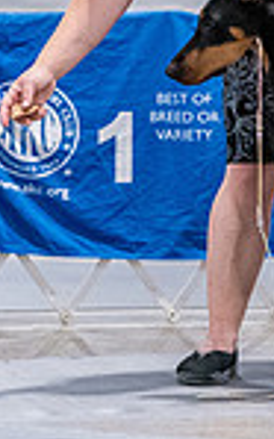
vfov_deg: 3.6
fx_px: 7008
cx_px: 298
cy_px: -40
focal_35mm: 586
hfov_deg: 2.2
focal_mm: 148
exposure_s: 1/320
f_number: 3.2
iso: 6400
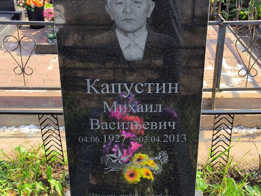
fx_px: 377
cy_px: 98
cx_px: 130
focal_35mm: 50
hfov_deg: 38.2
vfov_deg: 29.1
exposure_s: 1/624
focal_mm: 4.71
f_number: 1.7
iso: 50
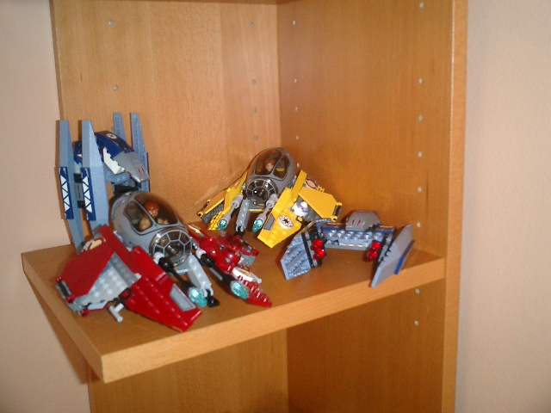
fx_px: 573
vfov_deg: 39.7
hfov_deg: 51.4
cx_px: 276
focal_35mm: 36
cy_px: 206
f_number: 3.2
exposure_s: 1/30
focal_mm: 7.5
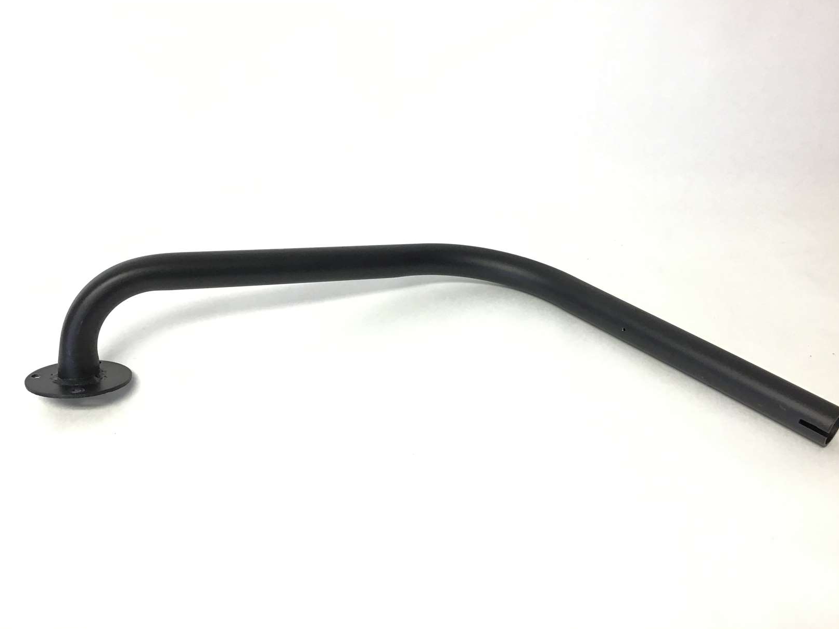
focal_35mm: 32
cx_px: 420
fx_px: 776
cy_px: 319
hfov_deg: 56.8
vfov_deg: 44.2
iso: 25
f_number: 2.4
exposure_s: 1/30
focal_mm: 3.3
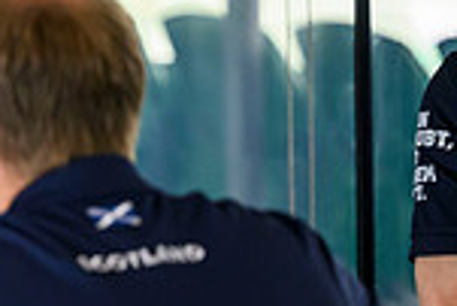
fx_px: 5845
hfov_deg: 4.4
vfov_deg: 3.0
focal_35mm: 460
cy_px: 220
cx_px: -360
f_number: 2.8
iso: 2500
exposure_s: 1/800
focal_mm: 120
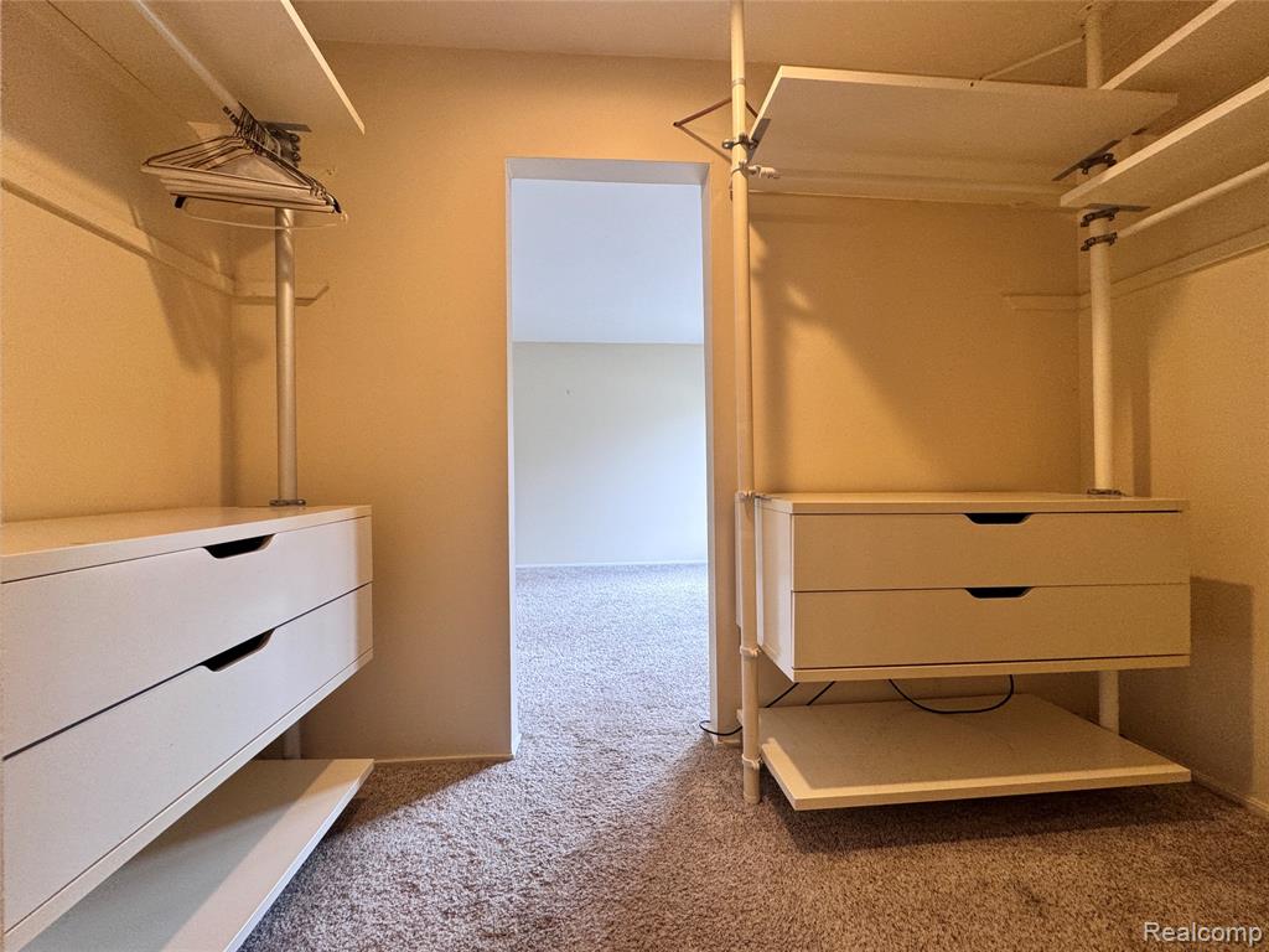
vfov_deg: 85.7
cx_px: 634
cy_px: 476
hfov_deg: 102.1
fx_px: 513
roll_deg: +0.7
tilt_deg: -0.3
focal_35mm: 14
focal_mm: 2.22
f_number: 2.2
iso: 125
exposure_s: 1/120
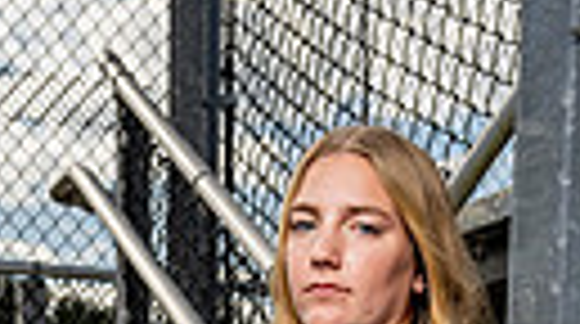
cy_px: 850
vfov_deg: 8.8
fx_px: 1857
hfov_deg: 17.7
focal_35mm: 121
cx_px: 360
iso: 100
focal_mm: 33
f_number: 5
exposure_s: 1/1000
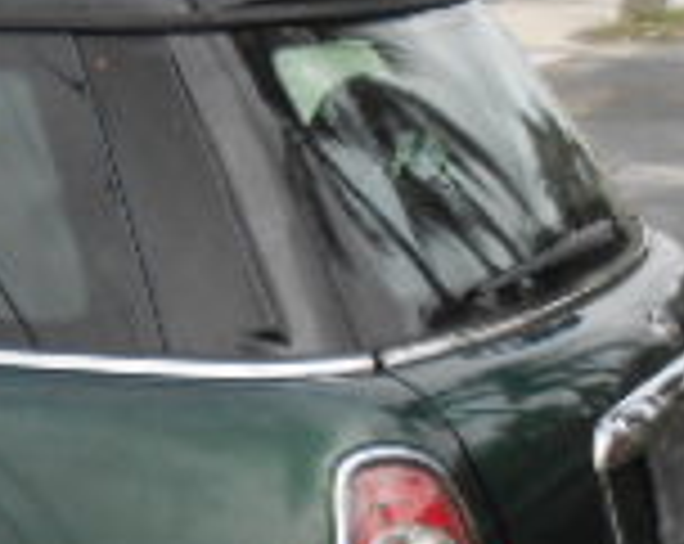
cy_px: 396
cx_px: -342
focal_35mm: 107
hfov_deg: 16.4
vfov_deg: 14.3
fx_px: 2162
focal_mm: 4.6
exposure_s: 1/250
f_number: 3.5
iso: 80
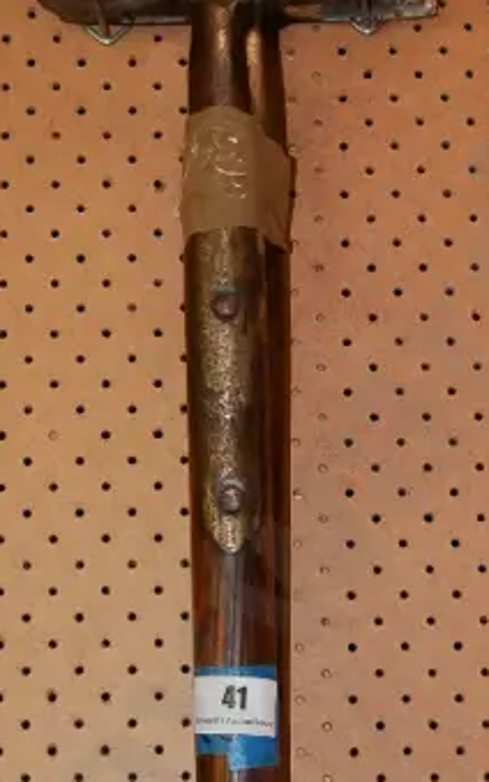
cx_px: 331
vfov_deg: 19.0
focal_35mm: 109
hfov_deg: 12.0
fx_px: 2323
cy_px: 521
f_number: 3.8
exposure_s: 1/60
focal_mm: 17
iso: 3200
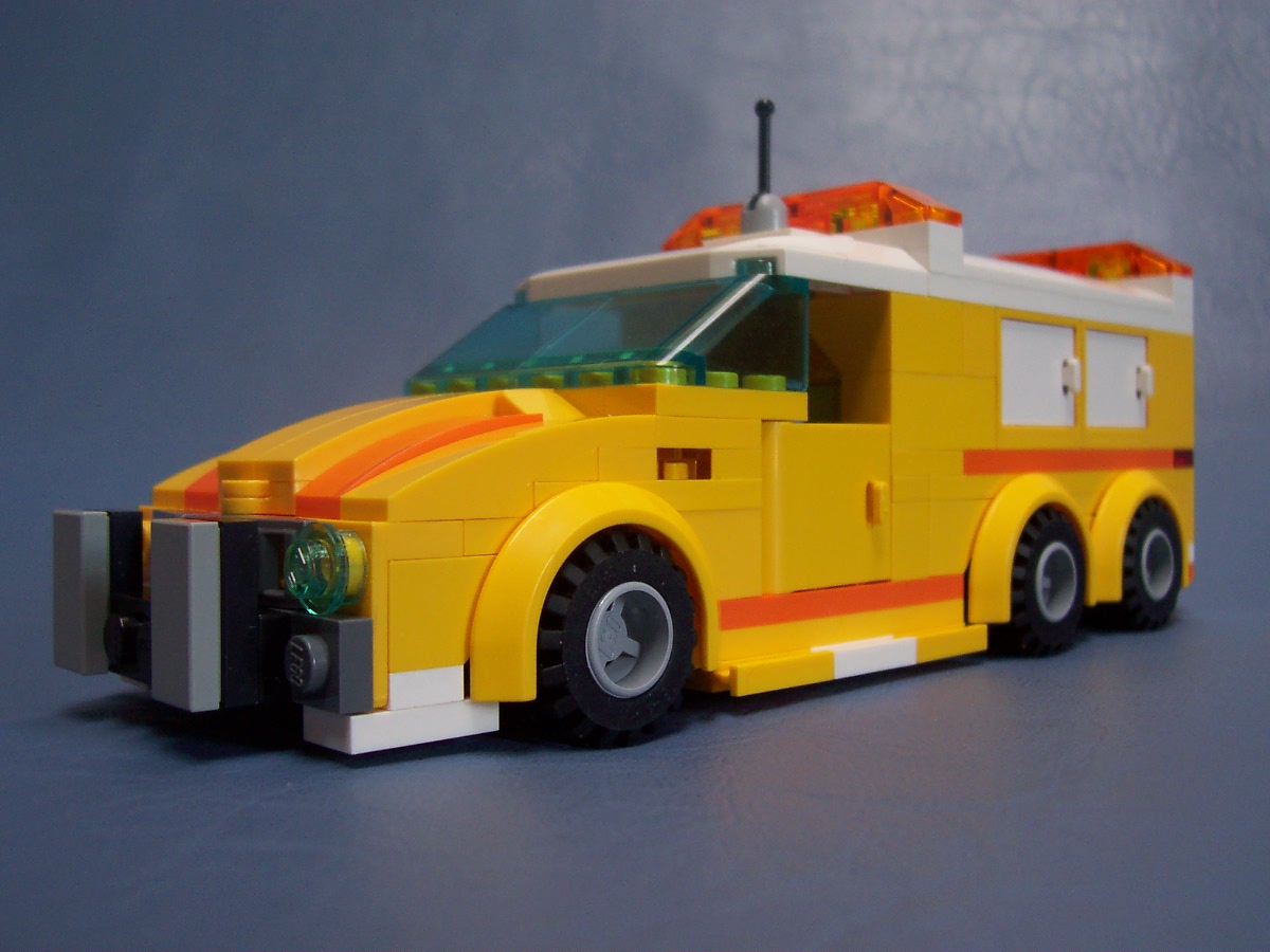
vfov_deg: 38.7
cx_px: 635
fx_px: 1357
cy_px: 476
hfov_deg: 50.1
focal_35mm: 37
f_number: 2.8
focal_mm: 5.6
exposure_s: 1/45
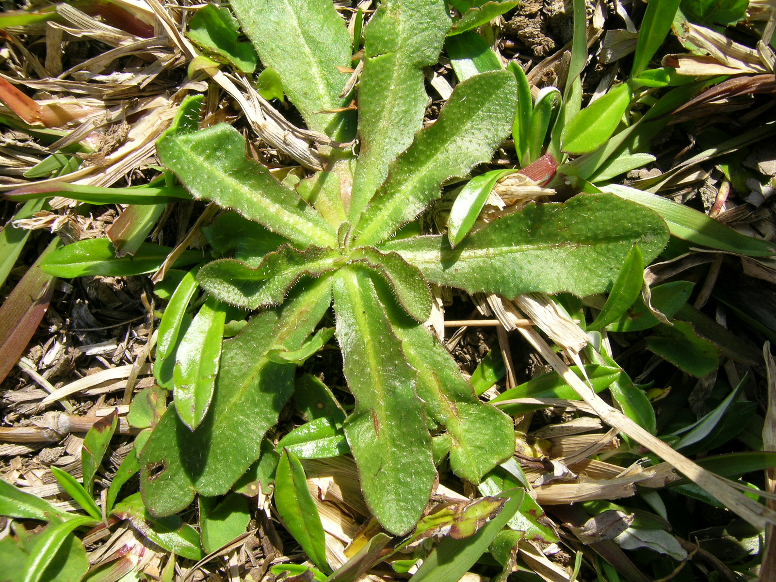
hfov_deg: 63.4
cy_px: 291
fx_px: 628
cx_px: 388
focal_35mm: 28
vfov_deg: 49.7
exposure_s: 1/113
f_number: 7.9
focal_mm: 5.8
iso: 50
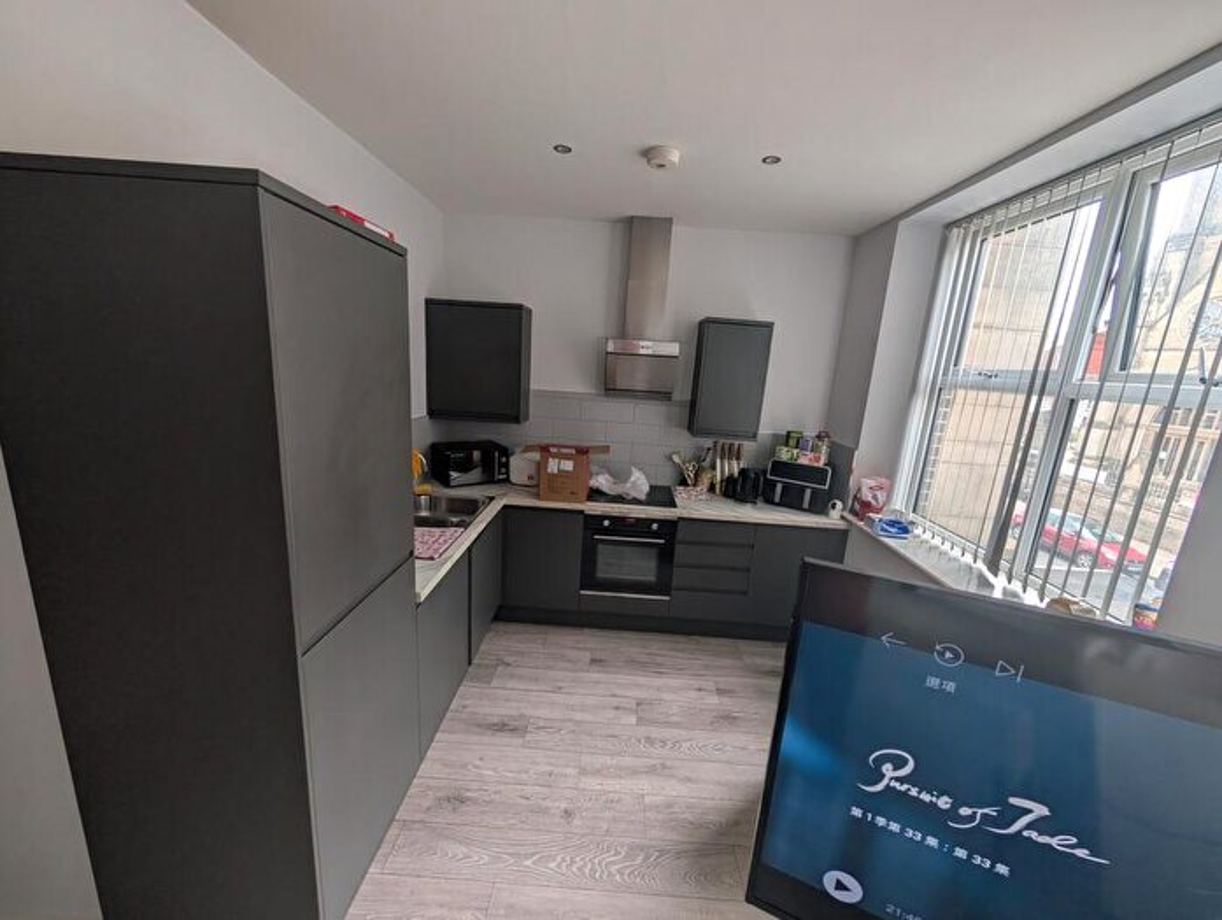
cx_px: 611
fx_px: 424
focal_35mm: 12
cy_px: 460
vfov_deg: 94.7
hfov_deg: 110.4
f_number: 1.7
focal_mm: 2.02
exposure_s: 1/148
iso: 41
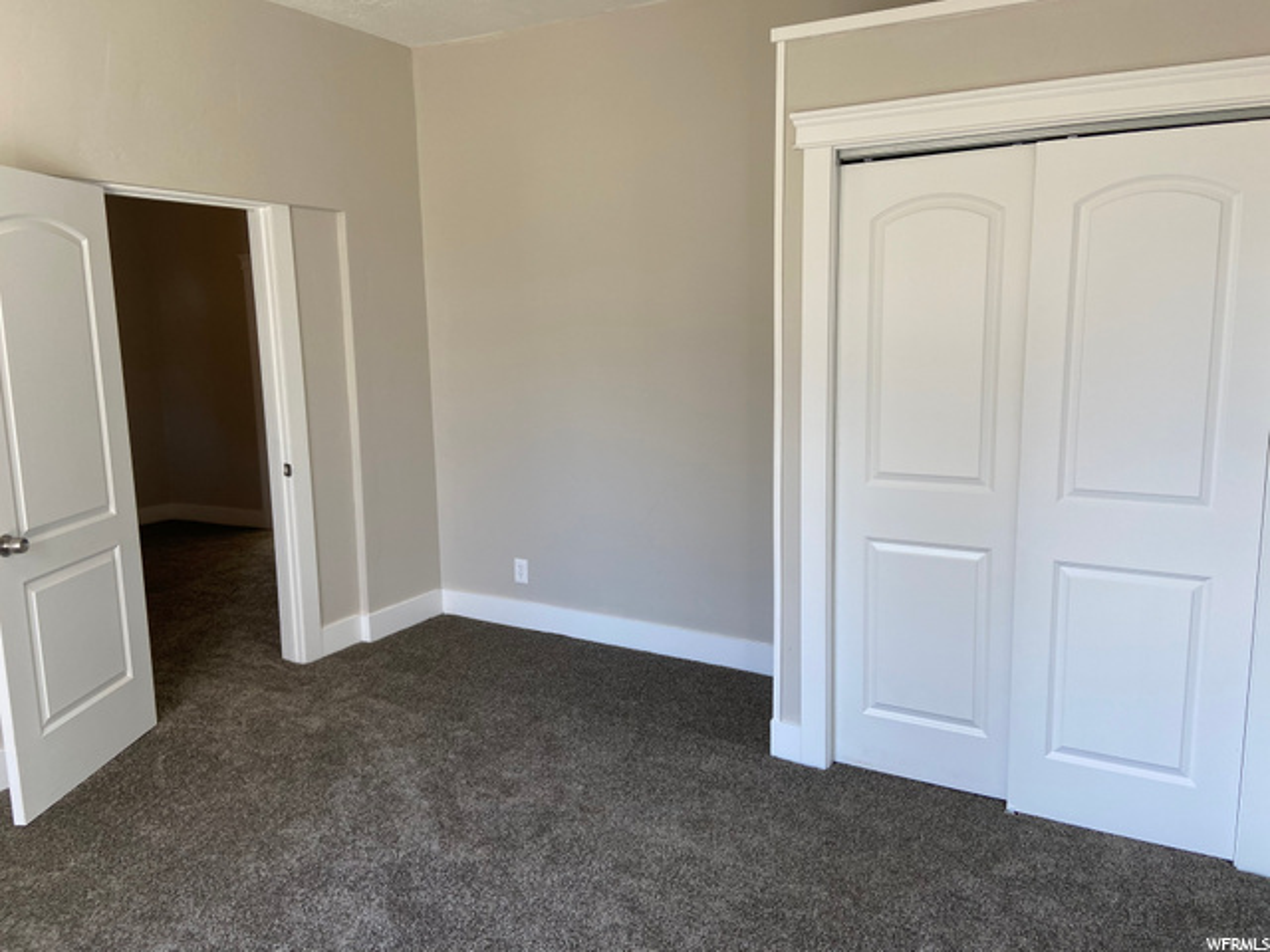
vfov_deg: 53.1
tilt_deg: -7.6
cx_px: 635
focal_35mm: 26
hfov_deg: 67.3
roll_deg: +0.2
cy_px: 476
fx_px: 954
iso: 64
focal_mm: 4.25
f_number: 1.8
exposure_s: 1/121
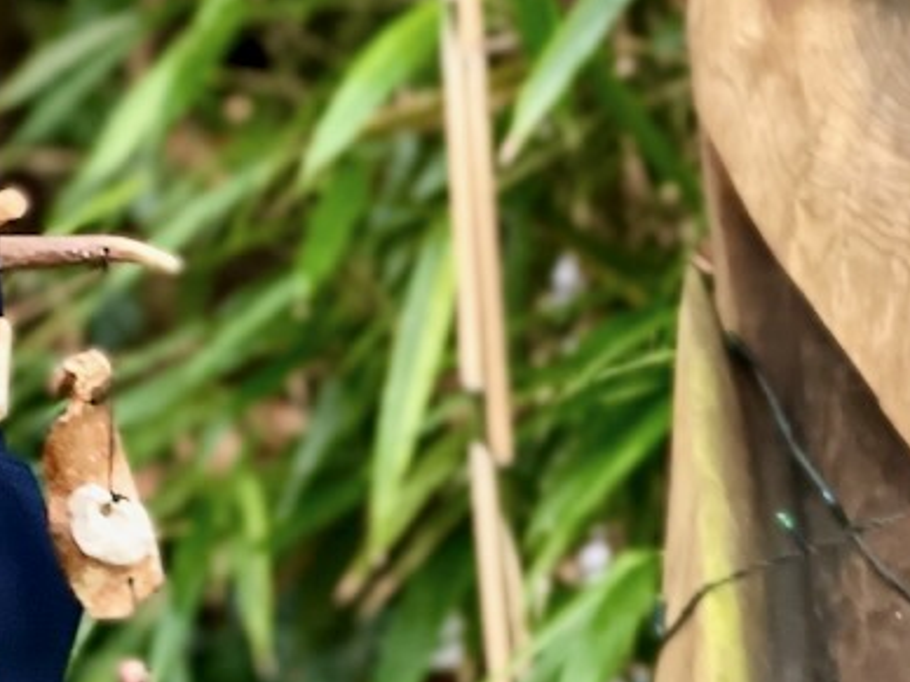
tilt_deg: +0.3
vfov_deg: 7.0
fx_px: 5547
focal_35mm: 211
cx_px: -509
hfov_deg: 9.1
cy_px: -195
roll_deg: -0.9
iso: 250
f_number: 2.2
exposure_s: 1/99
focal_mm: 7.5
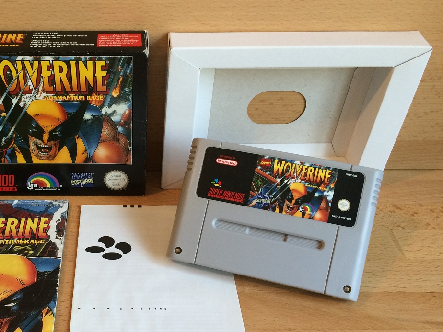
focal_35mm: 41
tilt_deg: -42.5
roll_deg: +0.3
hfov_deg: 44.7
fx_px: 525
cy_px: 220
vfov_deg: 34.8
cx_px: 130
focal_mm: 4.15
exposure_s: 1/33
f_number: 2.2
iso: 80
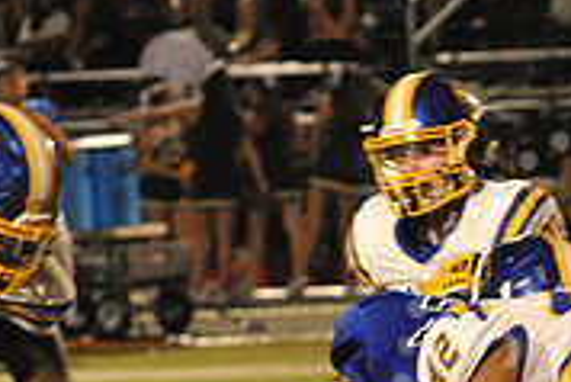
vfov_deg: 2.1
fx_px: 10334
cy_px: 401
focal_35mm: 651
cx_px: 699
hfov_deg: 3.2
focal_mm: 200
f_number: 6.3
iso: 6400
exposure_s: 1/200
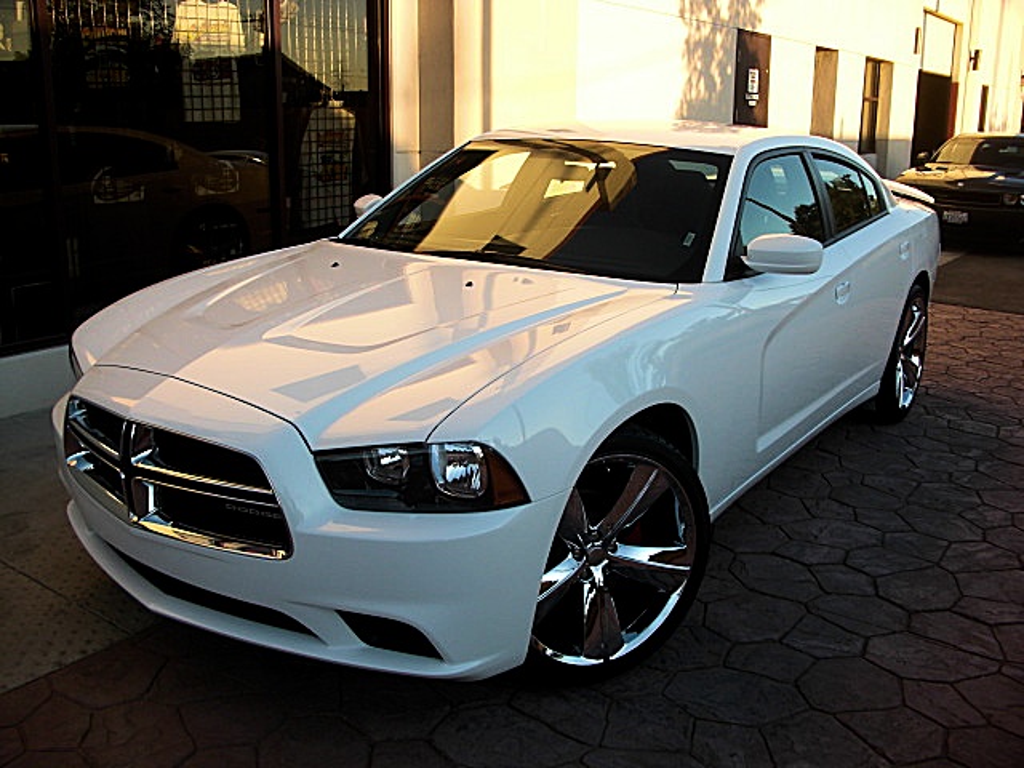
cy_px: 384
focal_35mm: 36
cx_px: 512
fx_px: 1065
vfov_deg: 39.7
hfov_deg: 51.4
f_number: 2.8
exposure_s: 1/160
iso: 50
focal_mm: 6.3
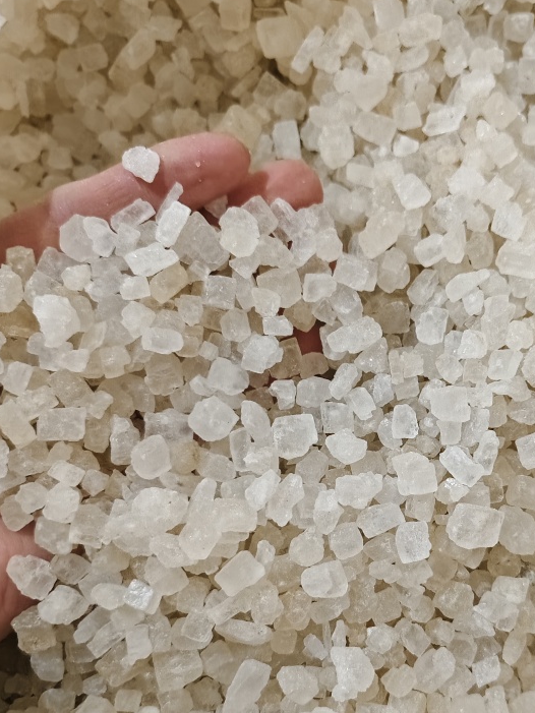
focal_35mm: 35
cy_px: 426
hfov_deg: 39.9
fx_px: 721
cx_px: 384
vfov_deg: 52.3
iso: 5345
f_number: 1.88
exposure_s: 1/244
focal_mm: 5.56
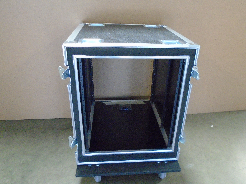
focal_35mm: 28
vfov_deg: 49.7
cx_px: 132
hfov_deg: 63.4
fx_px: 199
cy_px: 98
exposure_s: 1/50
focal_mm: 4.6
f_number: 3.2
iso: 800
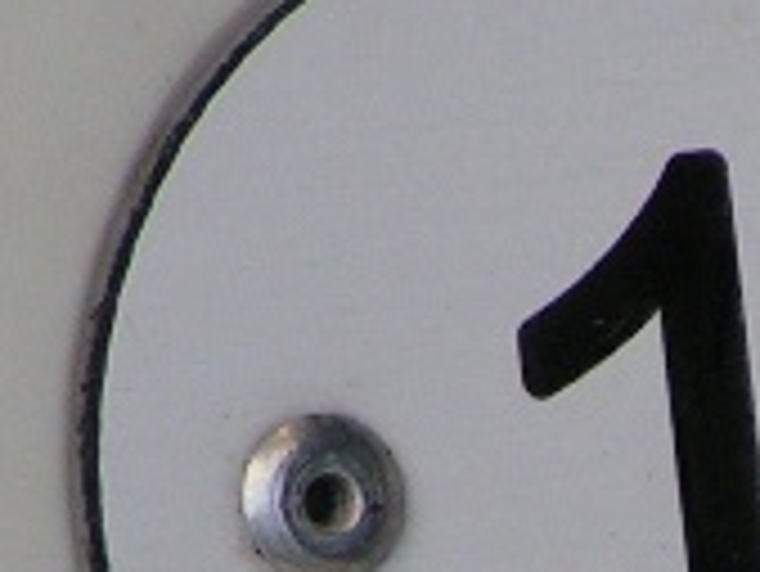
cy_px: 977
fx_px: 30803
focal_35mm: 1402
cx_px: 890
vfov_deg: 1.1
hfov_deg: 1.4
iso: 160
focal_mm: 45.4
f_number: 3.5
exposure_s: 1/400
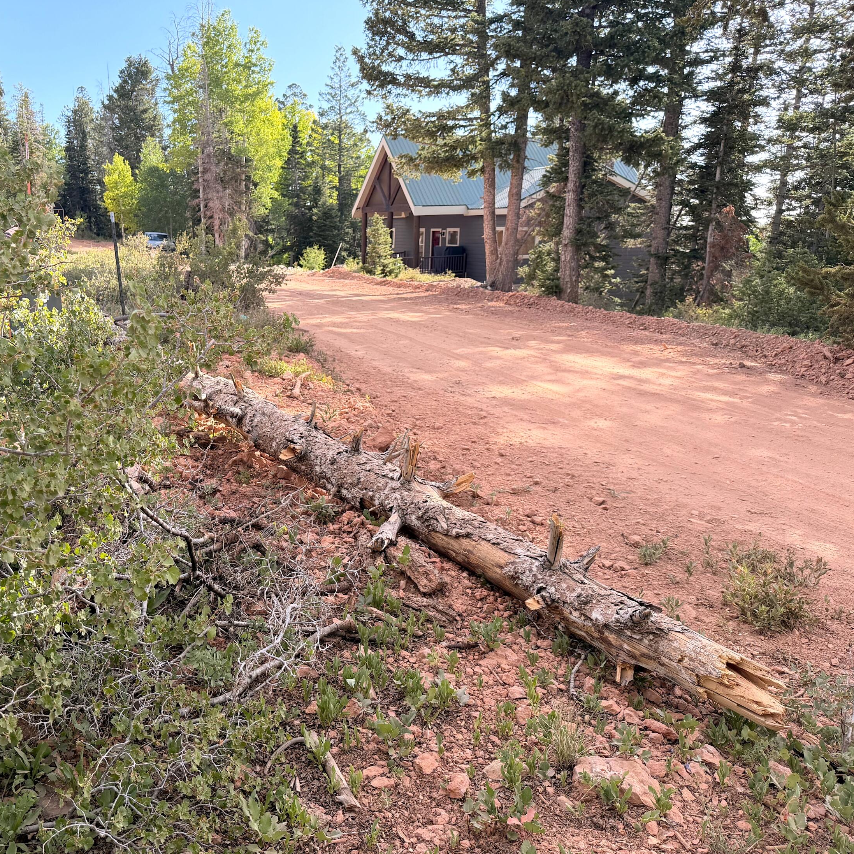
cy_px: 431
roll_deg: +0.8
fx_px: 809
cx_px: 283
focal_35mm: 29
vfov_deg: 55.6
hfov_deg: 54.5
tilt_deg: -13.9
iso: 100
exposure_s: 1/1091
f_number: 1.78
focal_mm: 6.76
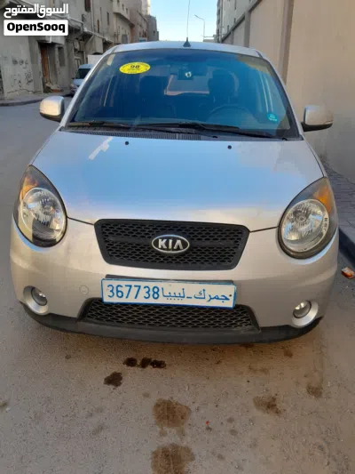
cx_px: 178
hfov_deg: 53.1
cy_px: 237
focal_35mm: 26
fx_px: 355
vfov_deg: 67.3
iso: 40
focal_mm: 3.98
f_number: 1.8
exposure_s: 1/124
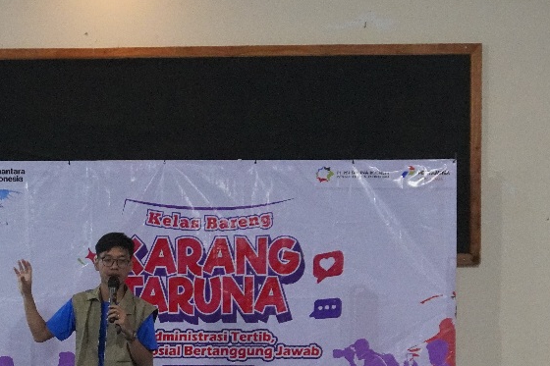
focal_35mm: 90
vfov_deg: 14.9
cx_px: 226
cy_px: 384
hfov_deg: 22.6
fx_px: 1375
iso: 6400
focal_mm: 28
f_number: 4.5
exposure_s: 1/125
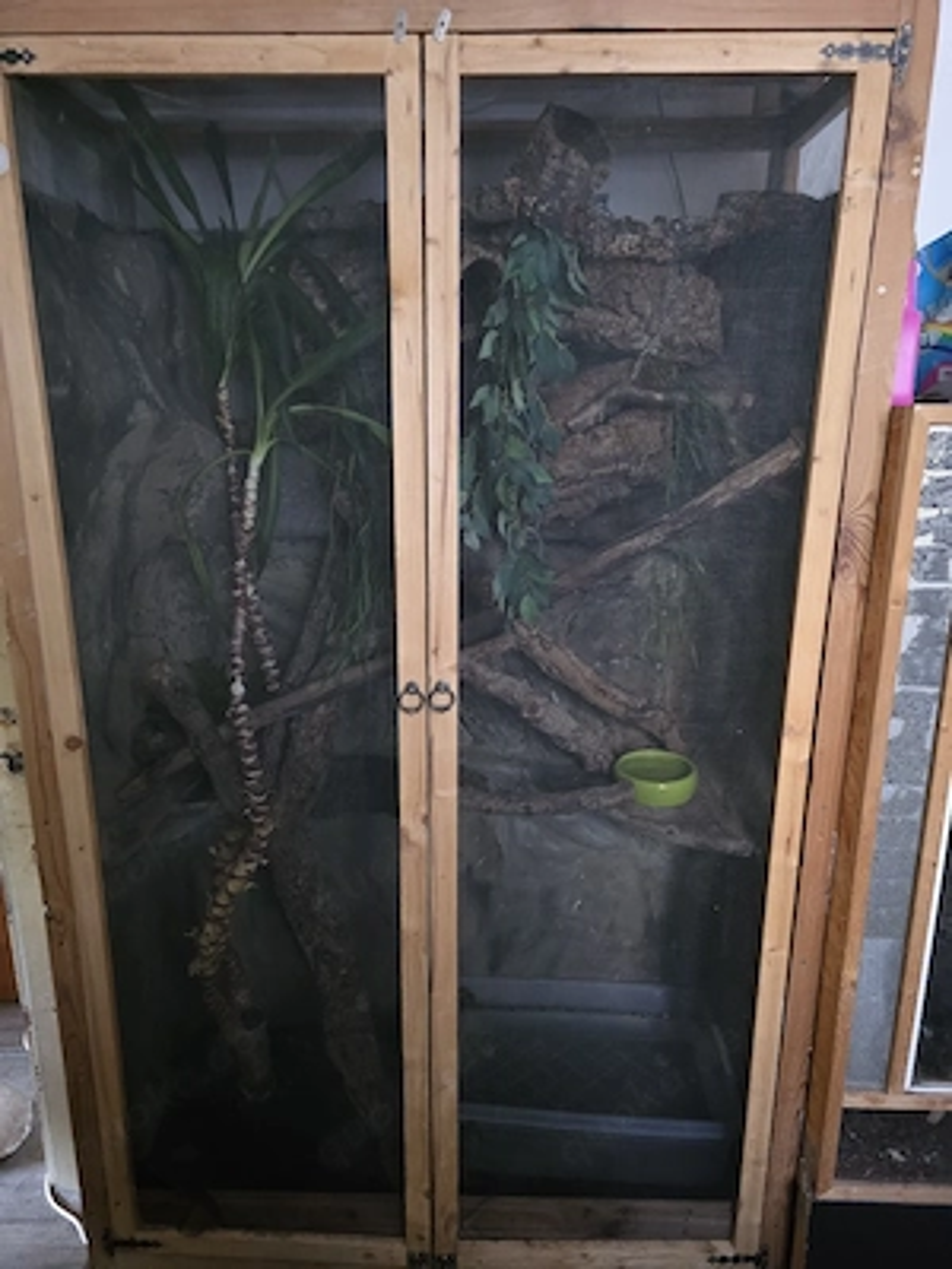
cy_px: 634
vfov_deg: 73.9
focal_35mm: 23
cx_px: 476
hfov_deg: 58.9
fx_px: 843
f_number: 1.7
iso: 1250
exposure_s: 1/25.1
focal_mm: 6.3
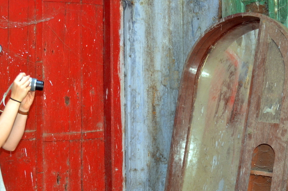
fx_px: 559
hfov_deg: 28.9
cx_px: 121
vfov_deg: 19.4
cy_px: 102
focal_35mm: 70
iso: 800
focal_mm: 30
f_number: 4.2
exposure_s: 1/60
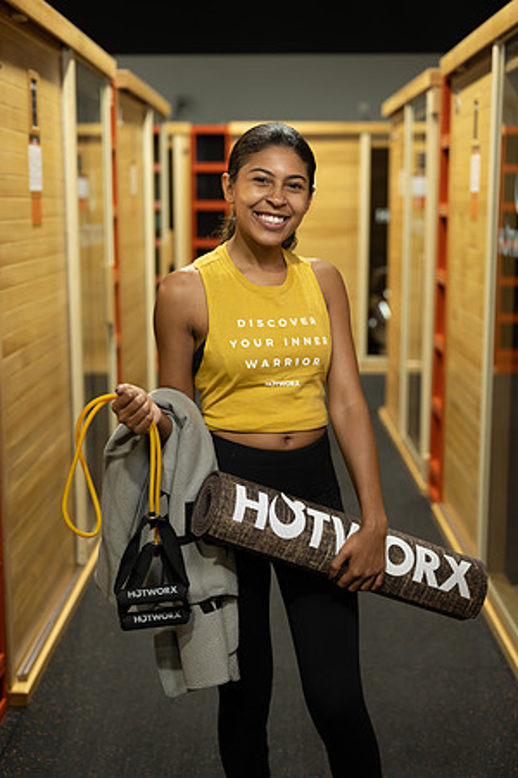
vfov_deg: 39.6
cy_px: 389
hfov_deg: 27.0
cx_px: 259
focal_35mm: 50
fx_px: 1079
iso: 200
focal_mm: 50
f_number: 2.5
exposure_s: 1/125
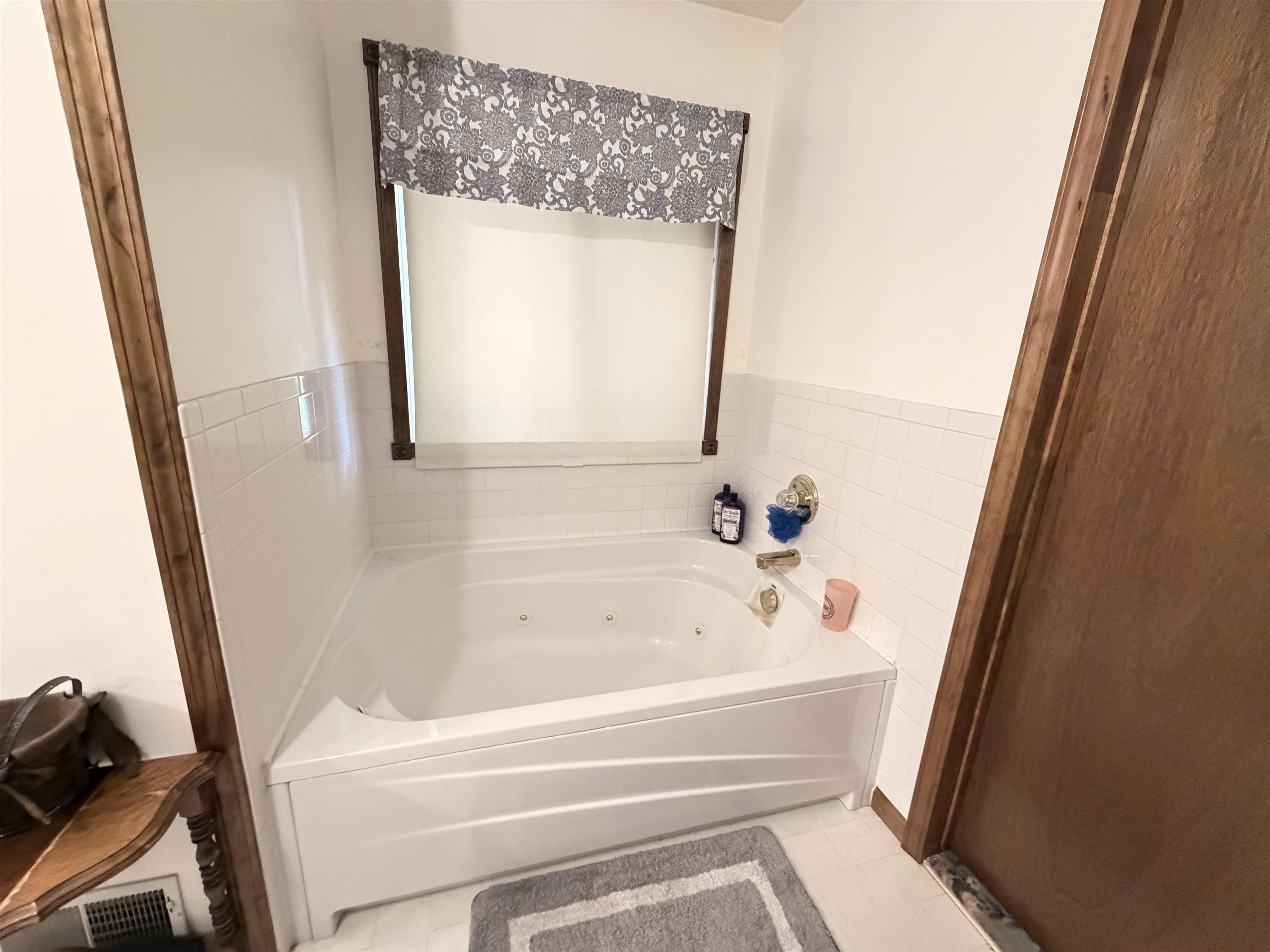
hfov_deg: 102.1
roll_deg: -1.8
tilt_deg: -14.3
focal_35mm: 14
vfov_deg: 85.7
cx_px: 635
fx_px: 514
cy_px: 476
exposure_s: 1/60
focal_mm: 2.22
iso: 640
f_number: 2.2
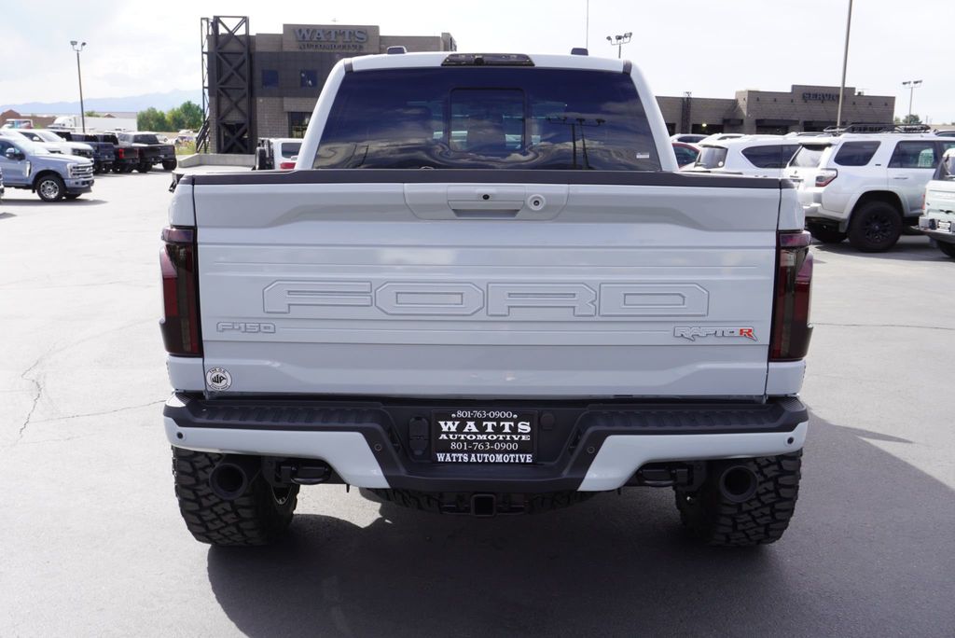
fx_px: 916
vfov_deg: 38.4
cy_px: 319
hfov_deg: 55.1
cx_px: 478
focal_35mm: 34
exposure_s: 1/100
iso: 100
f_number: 8
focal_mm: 23
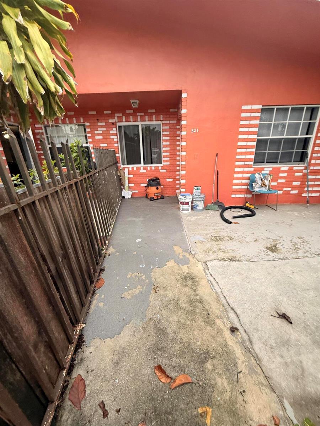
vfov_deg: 102.1
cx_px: 160
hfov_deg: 85.7
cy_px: 213
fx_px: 173
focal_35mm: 14
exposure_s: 1/99
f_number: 2.2
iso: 160
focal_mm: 2.22
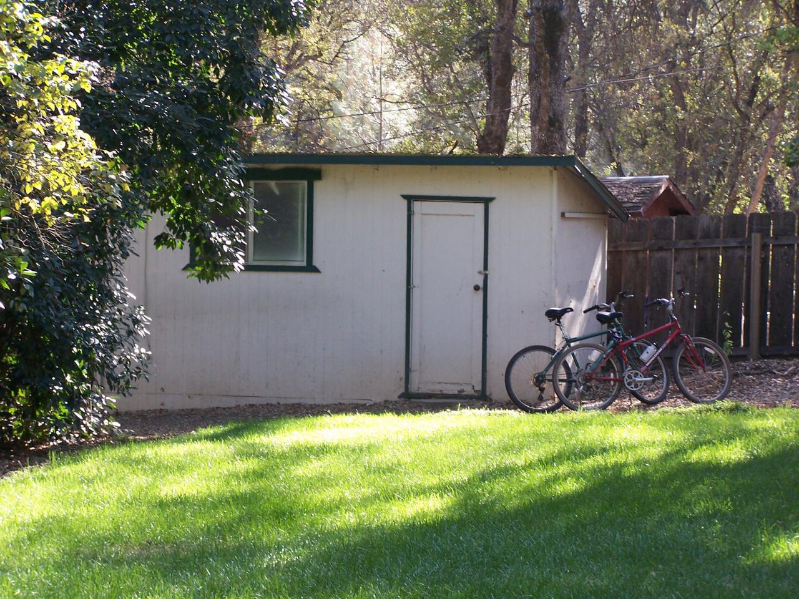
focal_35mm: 117
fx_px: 2701
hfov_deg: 16.8
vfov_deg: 12.7
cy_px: 300
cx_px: 400
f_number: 3.2
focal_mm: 19.4
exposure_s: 1/100
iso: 80
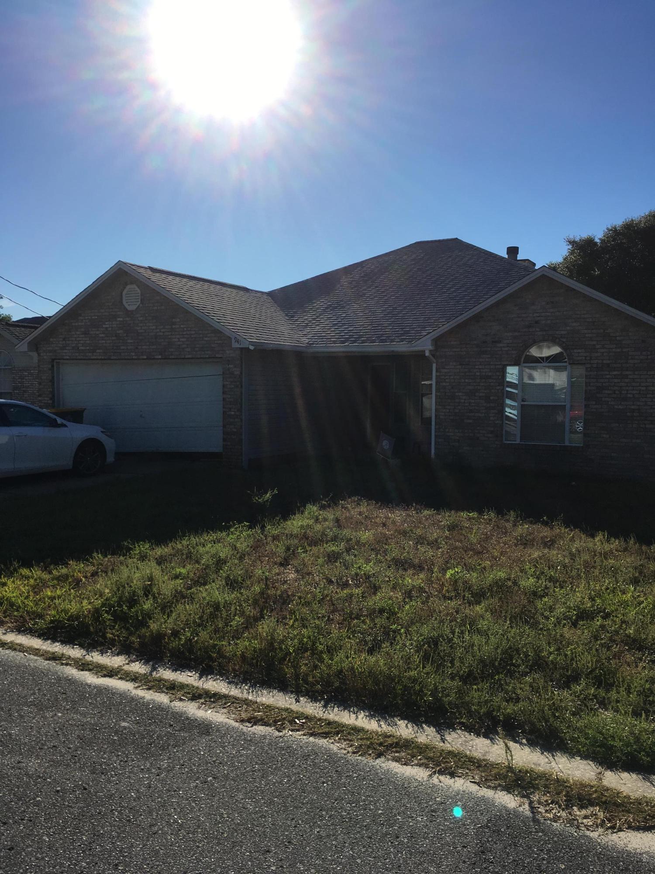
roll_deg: -0.3
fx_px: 732
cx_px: 328
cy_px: 437
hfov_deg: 48.2
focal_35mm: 29
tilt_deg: -4.0
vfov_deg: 61.7
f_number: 2.2
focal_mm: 4.15
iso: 25
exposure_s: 1/2959
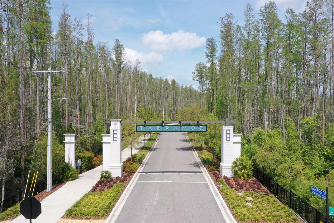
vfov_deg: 46.4
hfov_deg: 65.5
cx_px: 167
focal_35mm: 28
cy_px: 112
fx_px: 260
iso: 100
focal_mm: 10.26
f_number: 10
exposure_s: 1/120
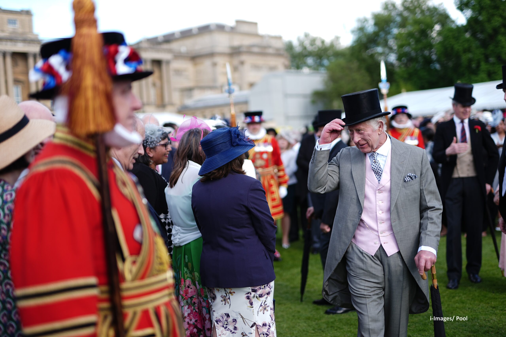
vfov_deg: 27.0
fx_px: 703
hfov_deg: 39.6
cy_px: 168
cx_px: 253
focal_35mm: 50
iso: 125
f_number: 1.4
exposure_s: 1/2500
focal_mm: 50
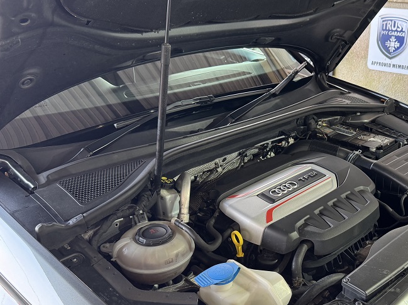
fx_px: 436
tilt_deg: -24.1
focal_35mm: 37
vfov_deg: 38.6
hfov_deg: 48.3
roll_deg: -2.1
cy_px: 163
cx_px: 304
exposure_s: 1/76
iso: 200
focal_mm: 6.76
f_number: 1.78
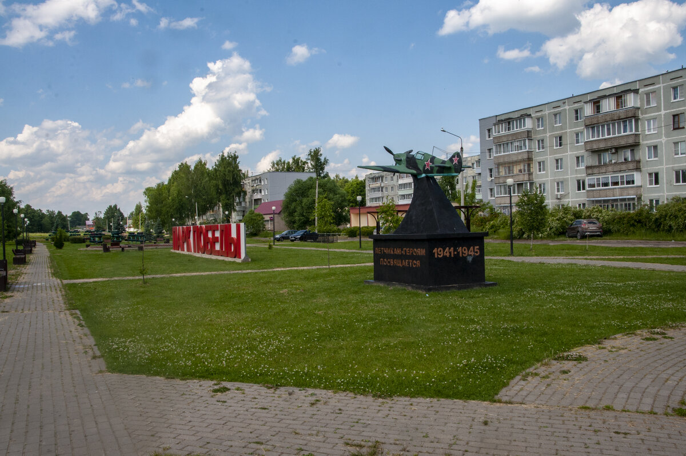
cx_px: 343
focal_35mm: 33
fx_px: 628
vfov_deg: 39.9
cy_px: 228
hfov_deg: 57.3
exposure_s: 1/200
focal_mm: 22
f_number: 20
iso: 640
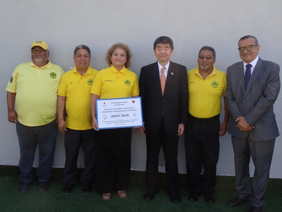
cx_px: 141
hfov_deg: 51.4
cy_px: 106
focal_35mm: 36
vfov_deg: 39.7
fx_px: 293
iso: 200
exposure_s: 1/400
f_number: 3.5
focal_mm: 6.37
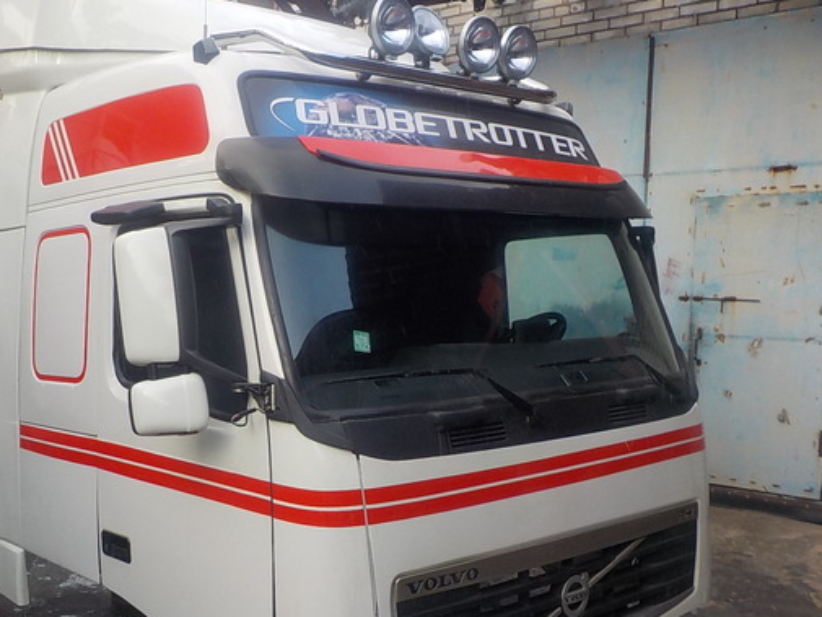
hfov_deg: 48.6
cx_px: 317
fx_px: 903
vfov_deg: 37.6
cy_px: 358
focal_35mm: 38
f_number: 3.3
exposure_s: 1/160
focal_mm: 4.1
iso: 125
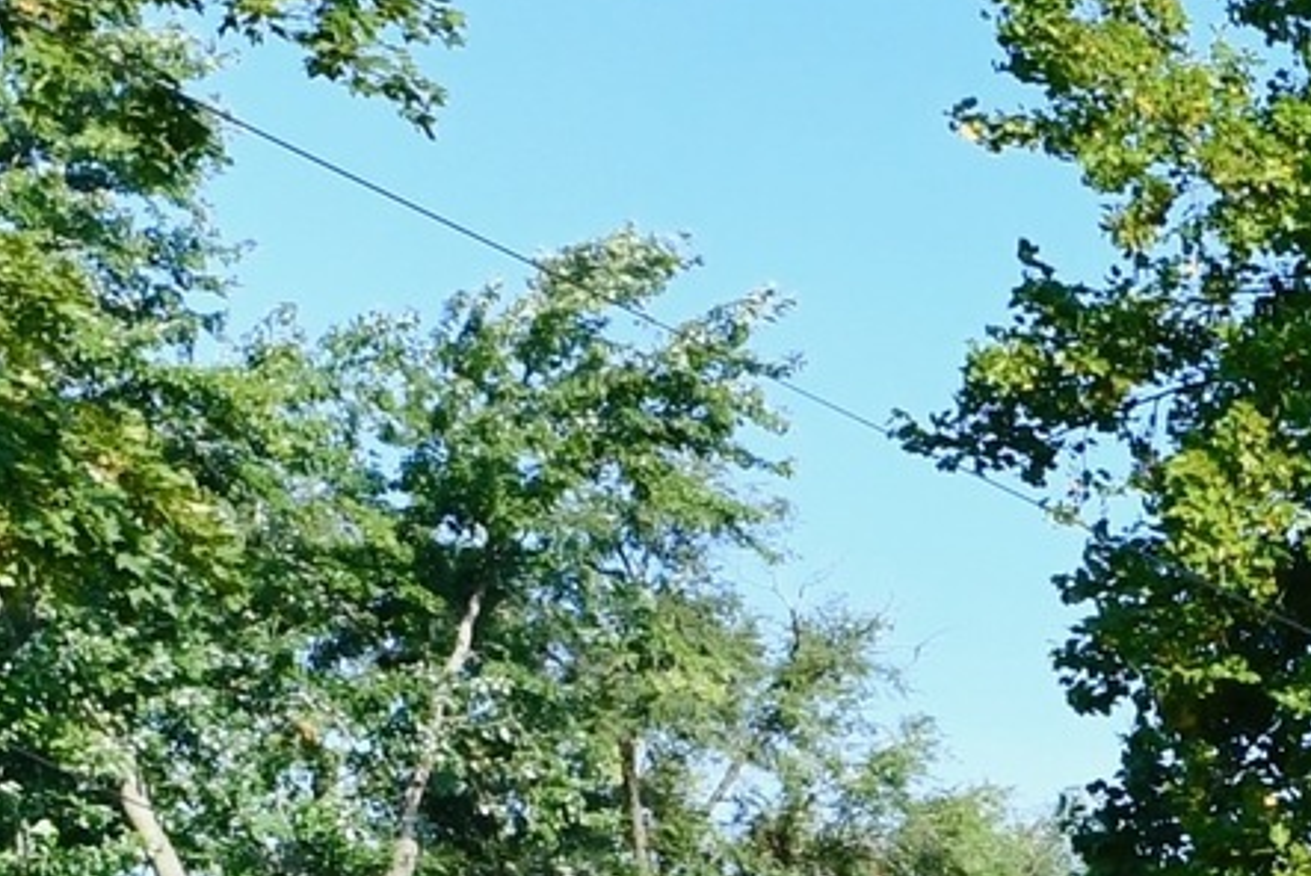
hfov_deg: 11.2
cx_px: 4022
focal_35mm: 97
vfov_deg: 13.7
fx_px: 3535
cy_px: 1092
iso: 640
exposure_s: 1/400
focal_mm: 14
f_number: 10
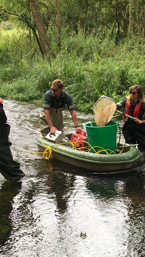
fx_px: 424
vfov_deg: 33.8
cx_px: 131
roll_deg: -0.6
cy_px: 112
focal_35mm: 62
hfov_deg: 19.1
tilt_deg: -8.2
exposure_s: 1/109
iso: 25
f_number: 2.2
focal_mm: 4.15
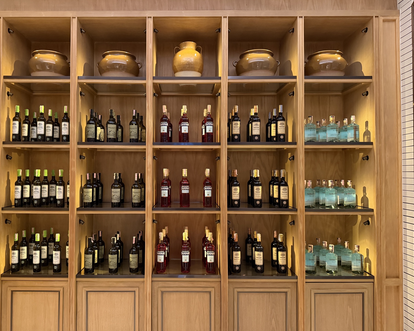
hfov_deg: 65.9
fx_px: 319
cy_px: 163
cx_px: 186
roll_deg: -1.0
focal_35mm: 26
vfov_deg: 54.9
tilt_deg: +1.2
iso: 800
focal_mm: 6.76
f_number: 1.78
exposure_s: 1/38
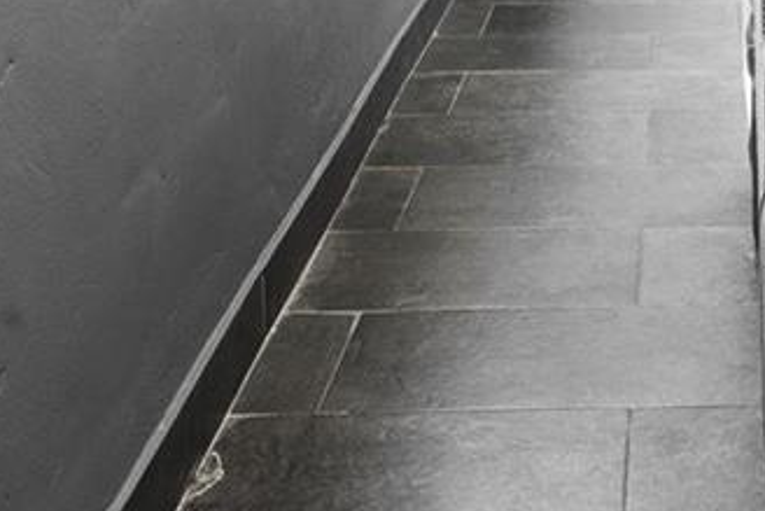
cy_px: -448
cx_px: 681
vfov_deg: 14.9
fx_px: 1658
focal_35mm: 78
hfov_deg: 25.2
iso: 200
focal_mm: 16
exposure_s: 2
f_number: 16
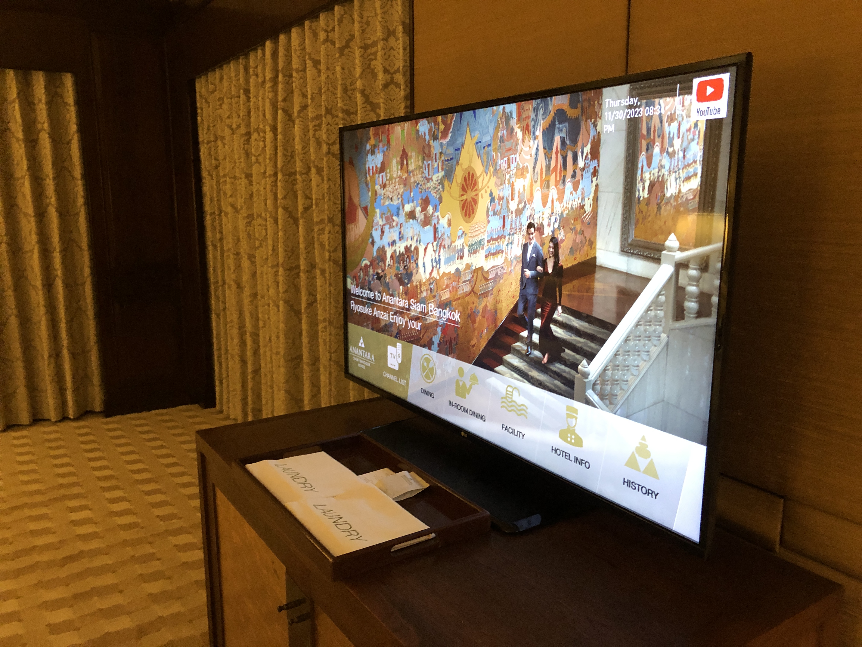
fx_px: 697
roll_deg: +0.6
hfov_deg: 63.4
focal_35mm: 28
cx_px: 431
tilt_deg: -10.6
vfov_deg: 49.7
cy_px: 324
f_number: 1.8
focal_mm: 3.99
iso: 100
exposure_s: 1/7
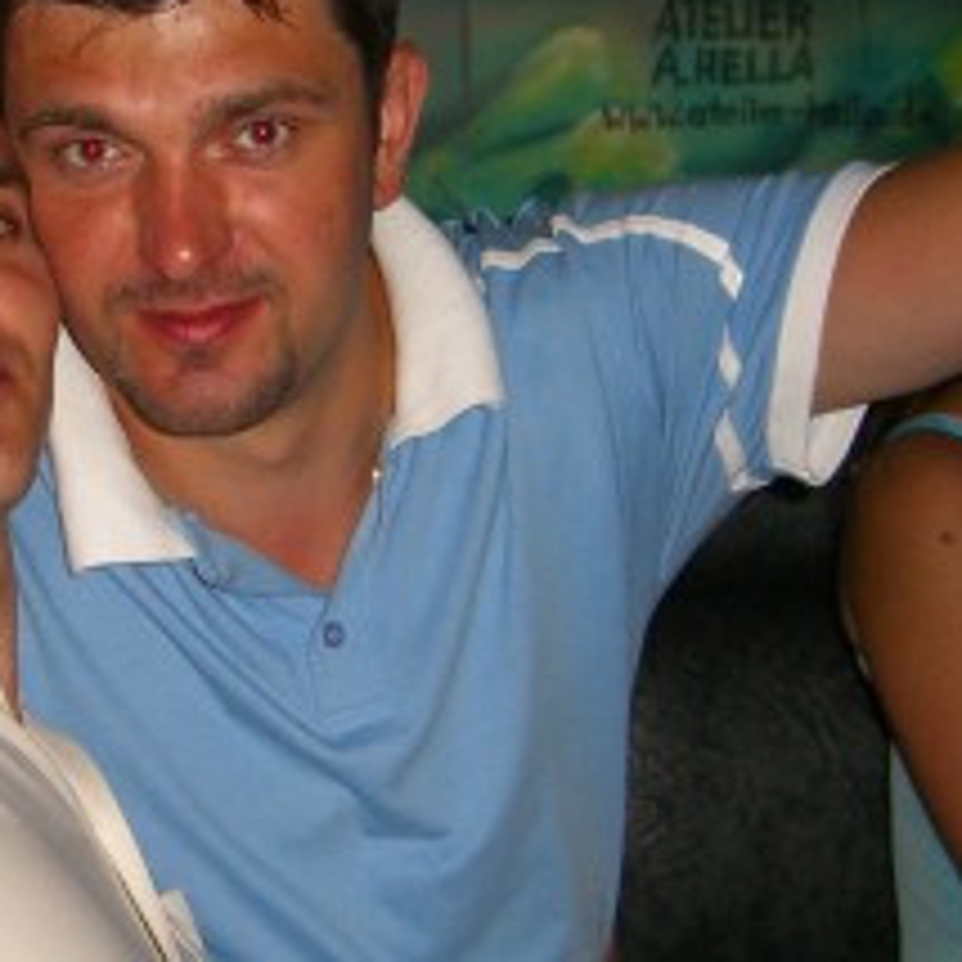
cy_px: 463
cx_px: 175
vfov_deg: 18.5
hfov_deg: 18.3
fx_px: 2956
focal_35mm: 94
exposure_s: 1/60
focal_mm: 7.9
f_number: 2.8
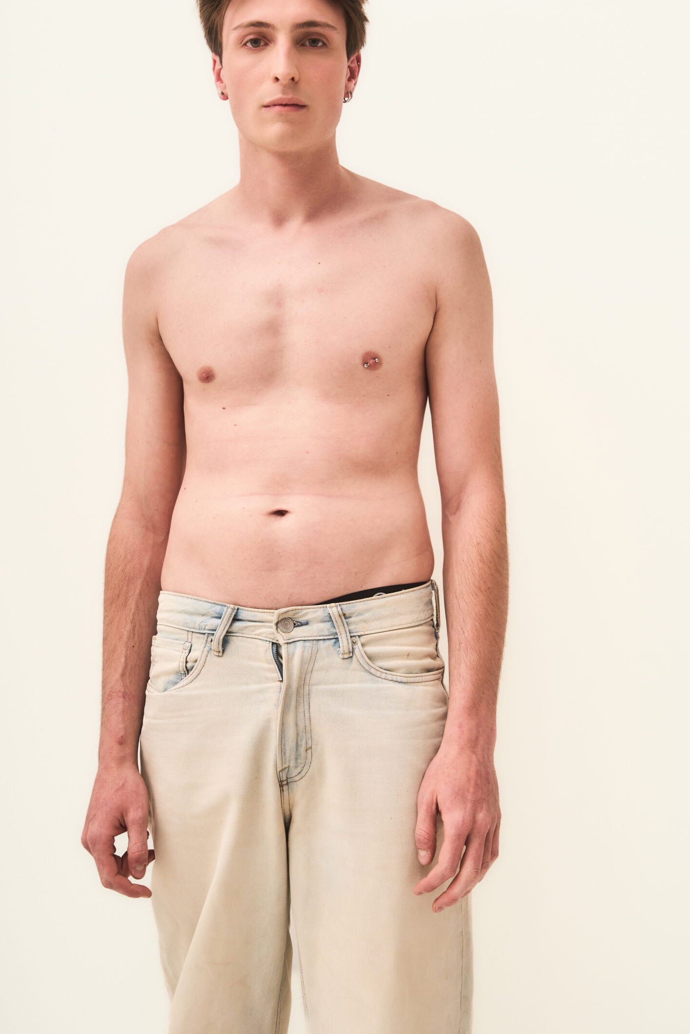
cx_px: 307
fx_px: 1552
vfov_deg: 36.8
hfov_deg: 25.1
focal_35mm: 54
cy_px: 425
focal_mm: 45
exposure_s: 1/250
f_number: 6.3
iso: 800
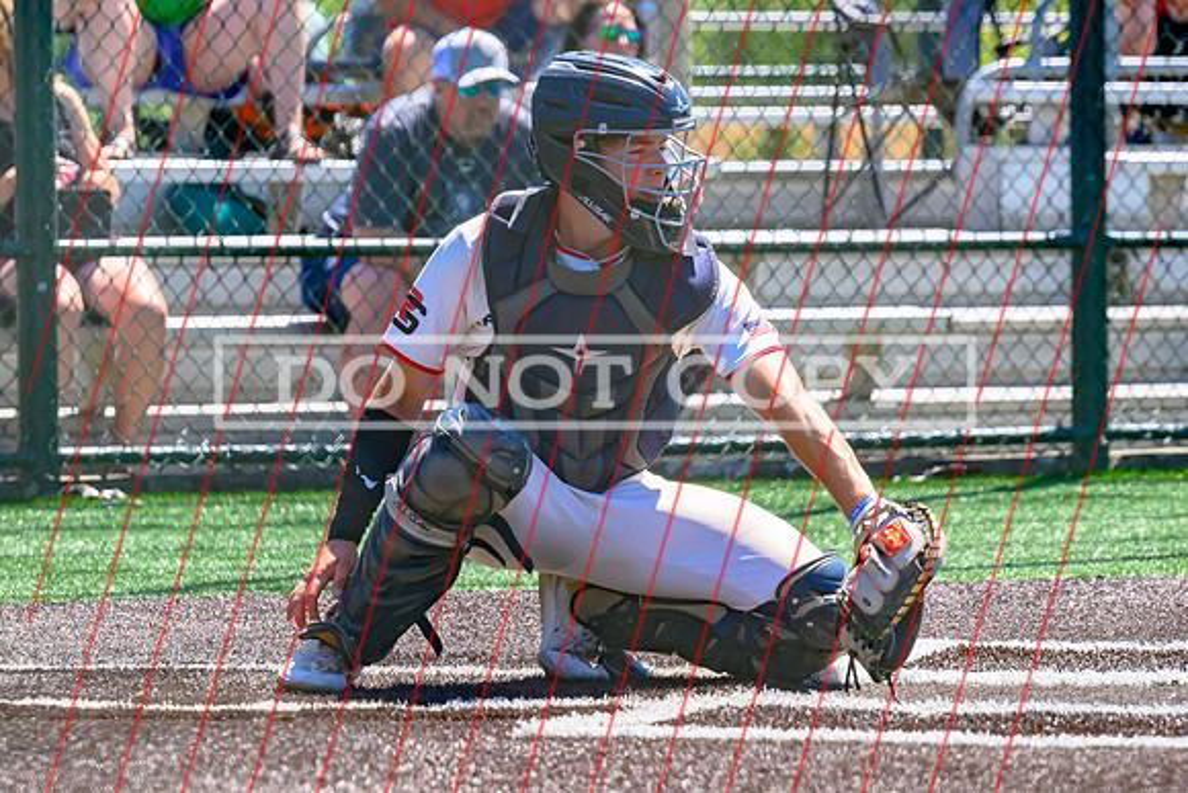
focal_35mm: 259
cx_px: 627
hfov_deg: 7.9
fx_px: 8554
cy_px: 352
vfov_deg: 5.3
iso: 1100
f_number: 5
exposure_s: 1/3200
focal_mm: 170
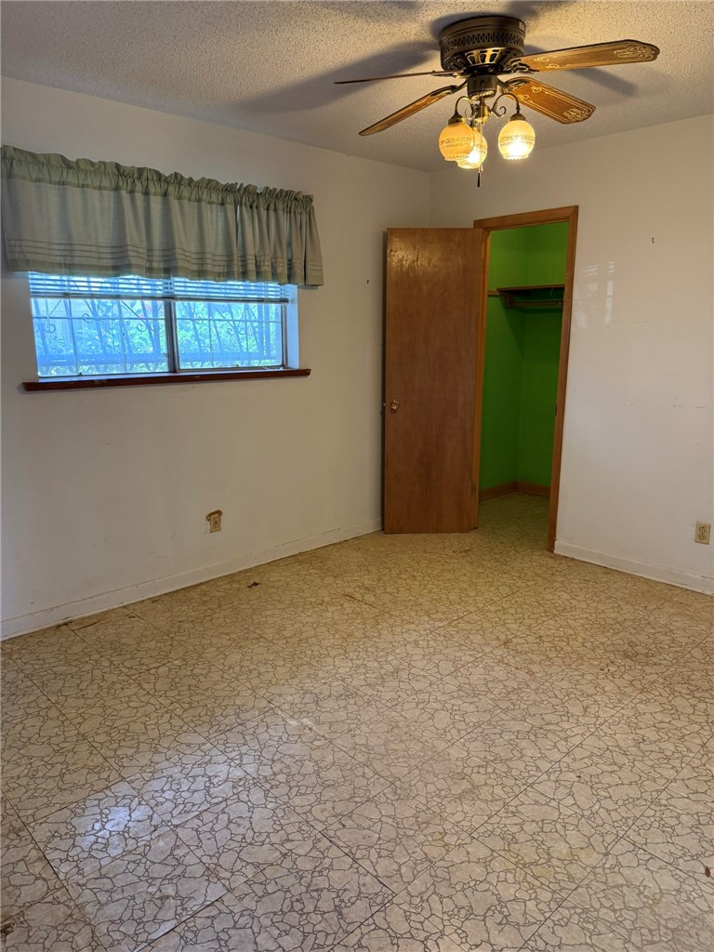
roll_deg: +0.4
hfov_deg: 56.8
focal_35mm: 24
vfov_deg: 71.6
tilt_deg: -11.5
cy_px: 476
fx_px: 660
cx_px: 357
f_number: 1.78
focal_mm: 6.76
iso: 250
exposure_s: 1/60
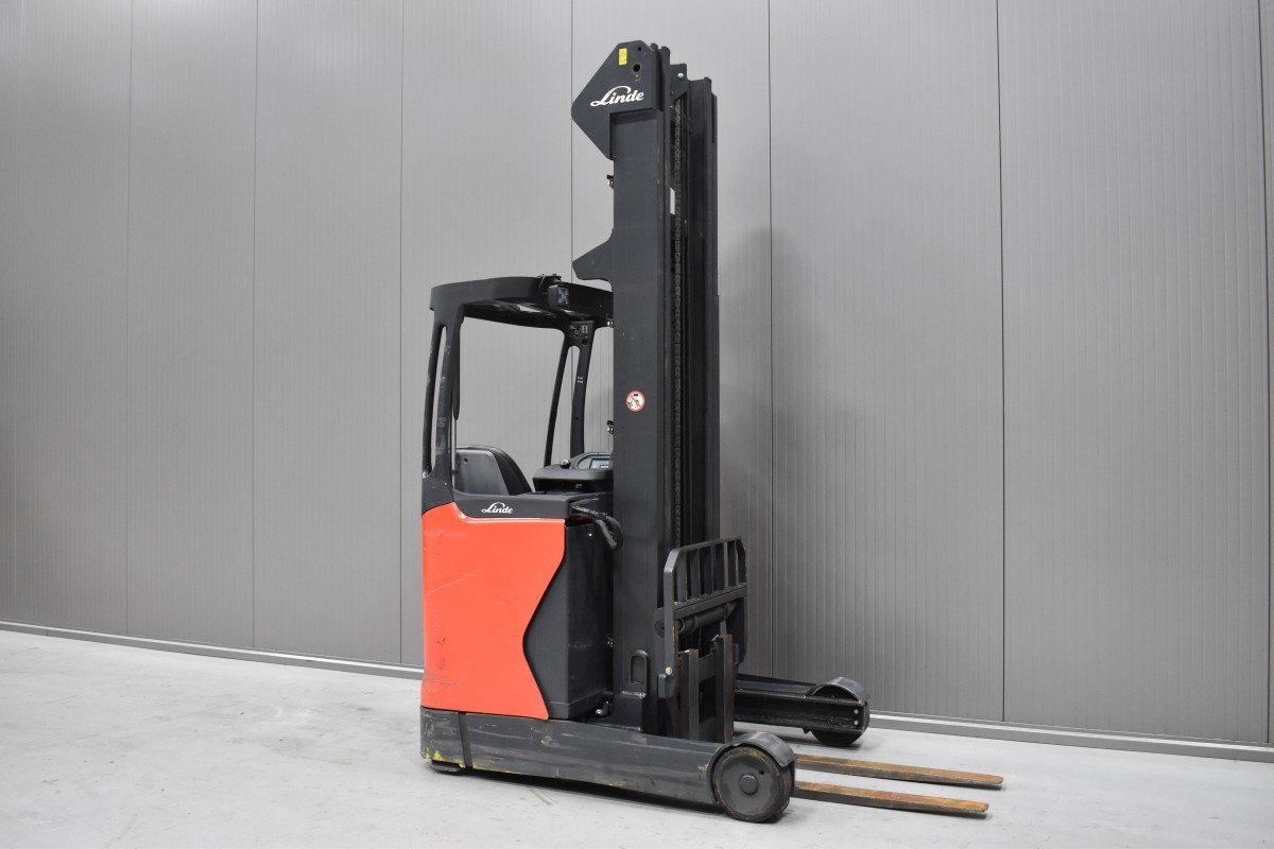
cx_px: 637
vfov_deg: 40.0
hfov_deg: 57.2
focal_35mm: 33
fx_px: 1168
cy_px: 424
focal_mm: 22
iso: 1600
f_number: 5
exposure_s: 1/40
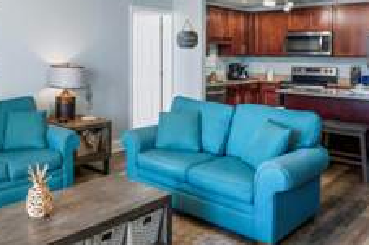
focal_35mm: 36
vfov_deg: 35.7
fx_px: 369
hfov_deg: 50.3
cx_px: 80
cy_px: 52
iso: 400
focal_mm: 17
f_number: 8
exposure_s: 1/5
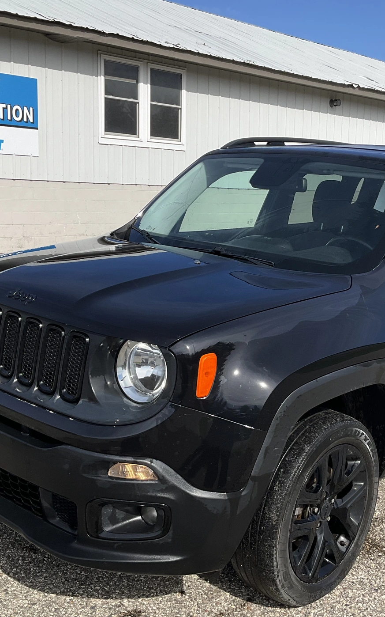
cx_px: 250
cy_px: 307
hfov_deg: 29.0
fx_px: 739
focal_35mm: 44
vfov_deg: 45.3
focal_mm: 3
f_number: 1.8
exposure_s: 1/1912
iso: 25
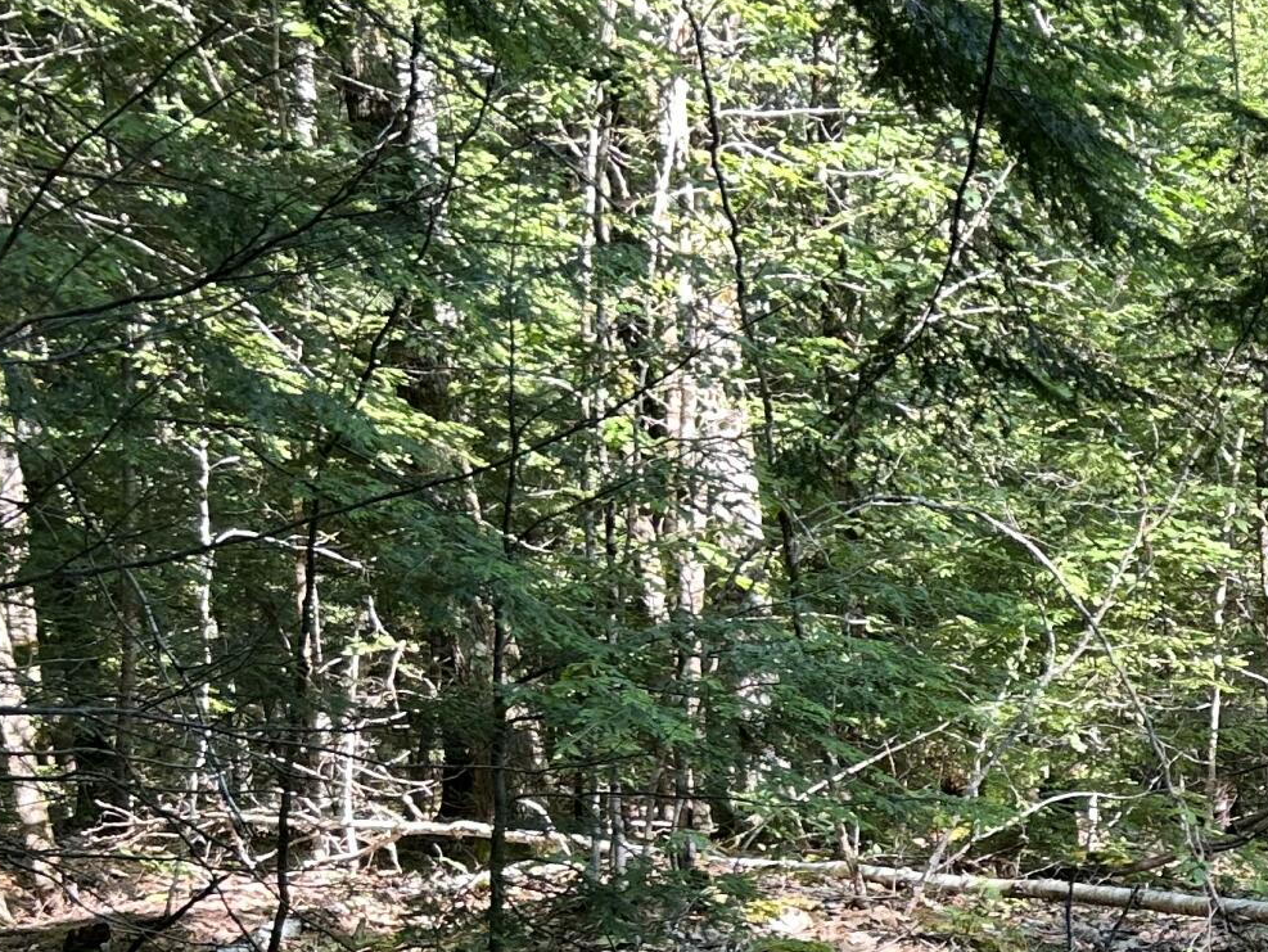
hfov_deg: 21.9
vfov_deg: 18.4
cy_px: 857
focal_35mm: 79
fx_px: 2895
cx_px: 1702
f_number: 1.5
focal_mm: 5.7
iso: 40
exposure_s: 1/121
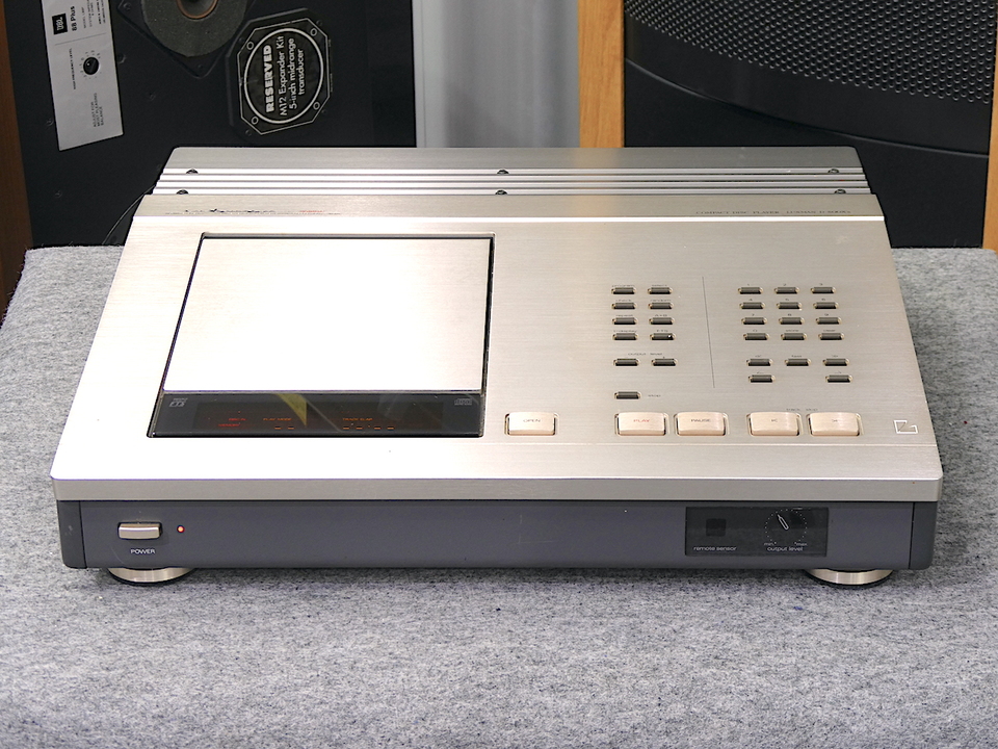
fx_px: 2018
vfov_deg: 21.0
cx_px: 499
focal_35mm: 70
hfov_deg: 27.8
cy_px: 374
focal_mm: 12.5
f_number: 4.5
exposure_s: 1/4
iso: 100
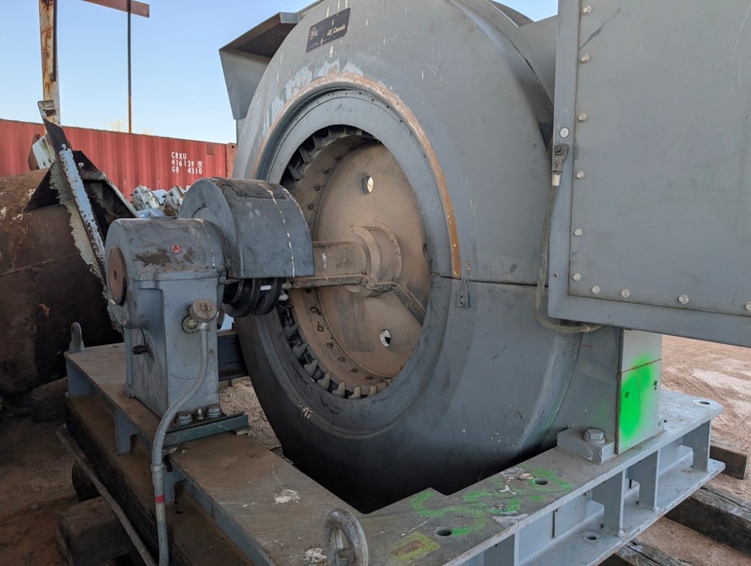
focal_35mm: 24
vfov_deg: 56.9
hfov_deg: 71.5
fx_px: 521
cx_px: 376
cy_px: 283
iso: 18
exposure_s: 1/309
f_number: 1.68
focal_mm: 6.9
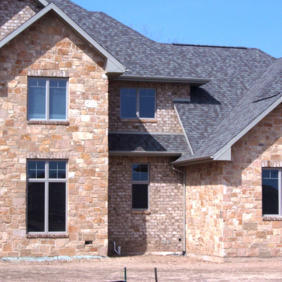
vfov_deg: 16.4
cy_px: 141
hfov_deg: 16.4
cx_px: 170
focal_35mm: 106
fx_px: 977
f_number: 5.6
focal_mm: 14.8
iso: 80
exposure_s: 1/180
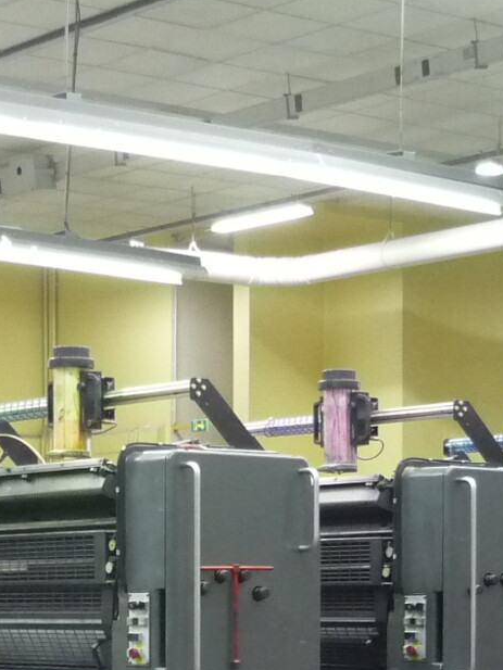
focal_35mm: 107
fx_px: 2072
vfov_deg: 17.7
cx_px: 74
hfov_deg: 13.7
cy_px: 732
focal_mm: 5.5
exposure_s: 1/30
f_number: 2.8
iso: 400
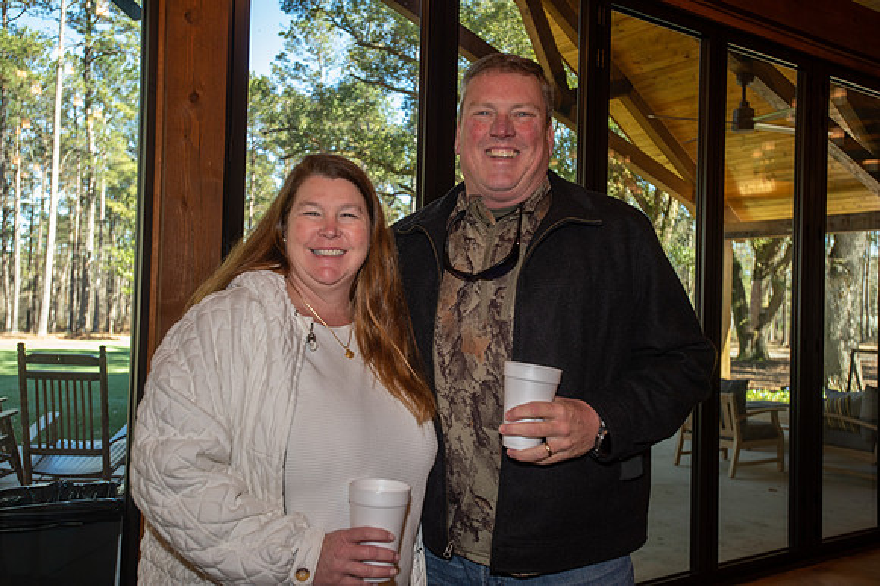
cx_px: 440
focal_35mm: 32
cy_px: 293
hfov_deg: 58.7
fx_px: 782
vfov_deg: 41.1
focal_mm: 32
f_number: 4.5
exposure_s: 1/200
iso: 400
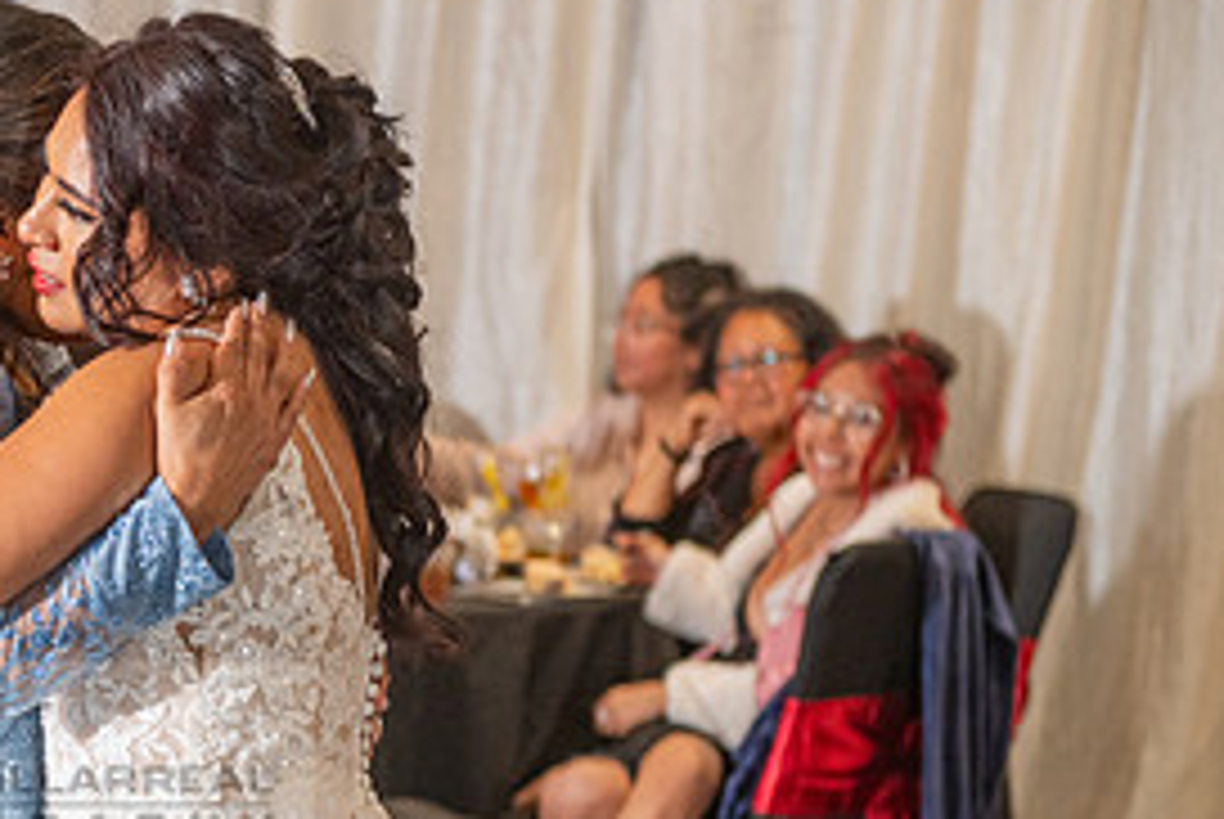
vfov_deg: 9.2
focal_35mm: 149
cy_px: 767
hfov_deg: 13.5
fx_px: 5071
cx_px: -68
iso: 800
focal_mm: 70
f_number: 3.5
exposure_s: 1/125
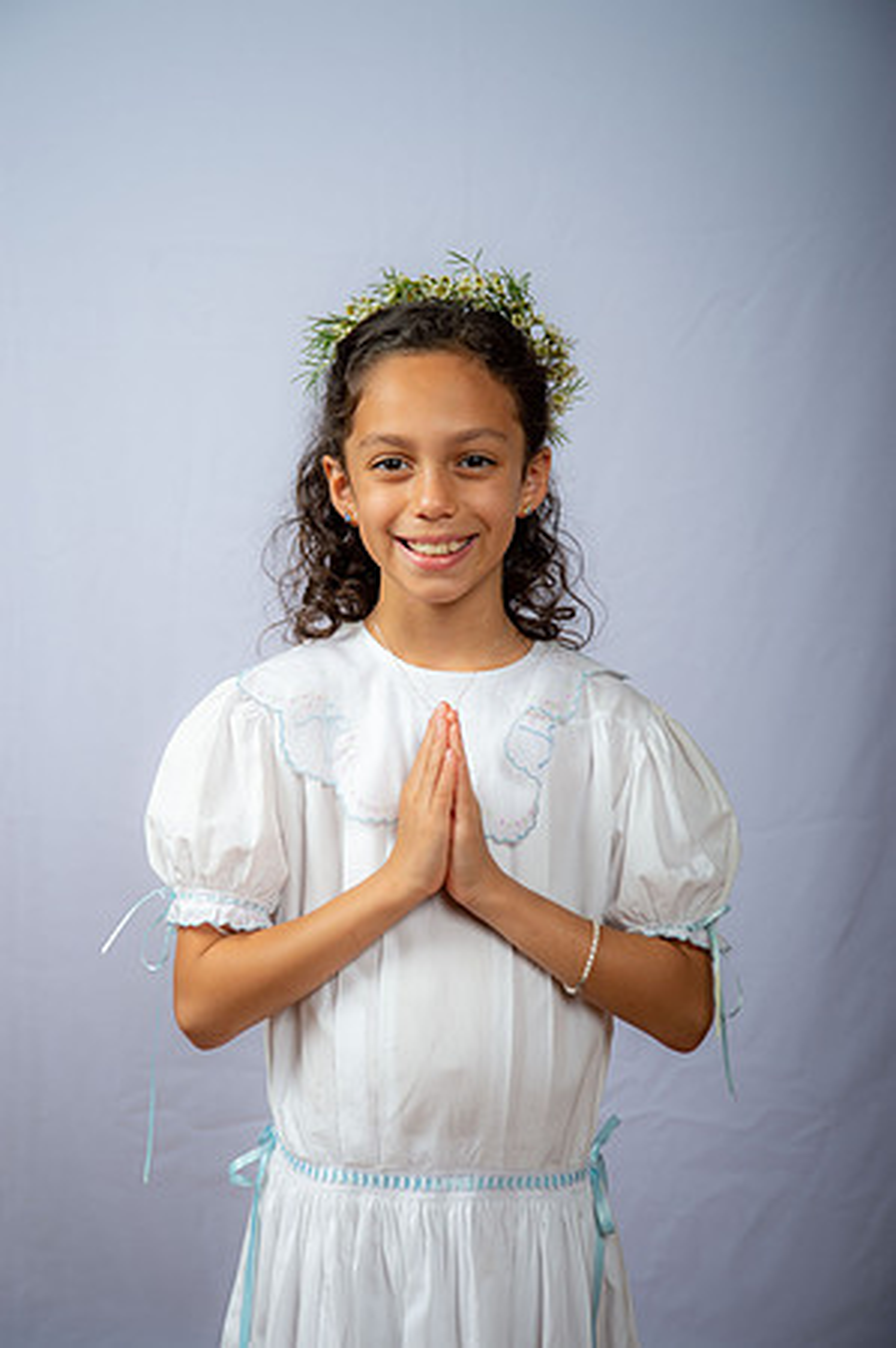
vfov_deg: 30.5
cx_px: 448
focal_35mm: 66
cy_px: 674
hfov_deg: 20.6
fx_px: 2470
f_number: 5.6
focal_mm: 66
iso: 250
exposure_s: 1/200
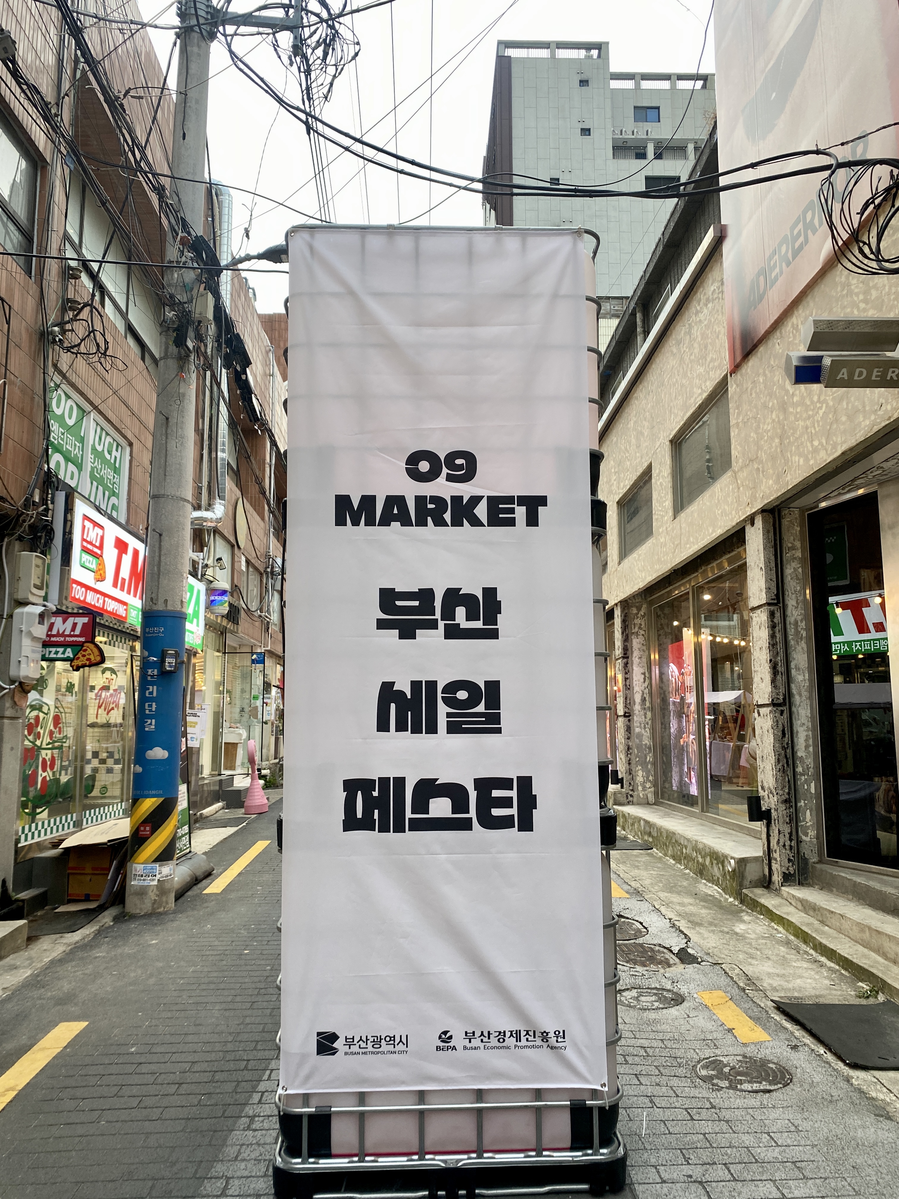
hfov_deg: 53.1
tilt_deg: +7.8
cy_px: 600
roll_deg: +0.5
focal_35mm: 26
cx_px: 450
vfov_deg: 67.3
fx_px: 900
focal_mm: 4.25
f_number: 1.8
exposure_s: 1/120
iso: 80
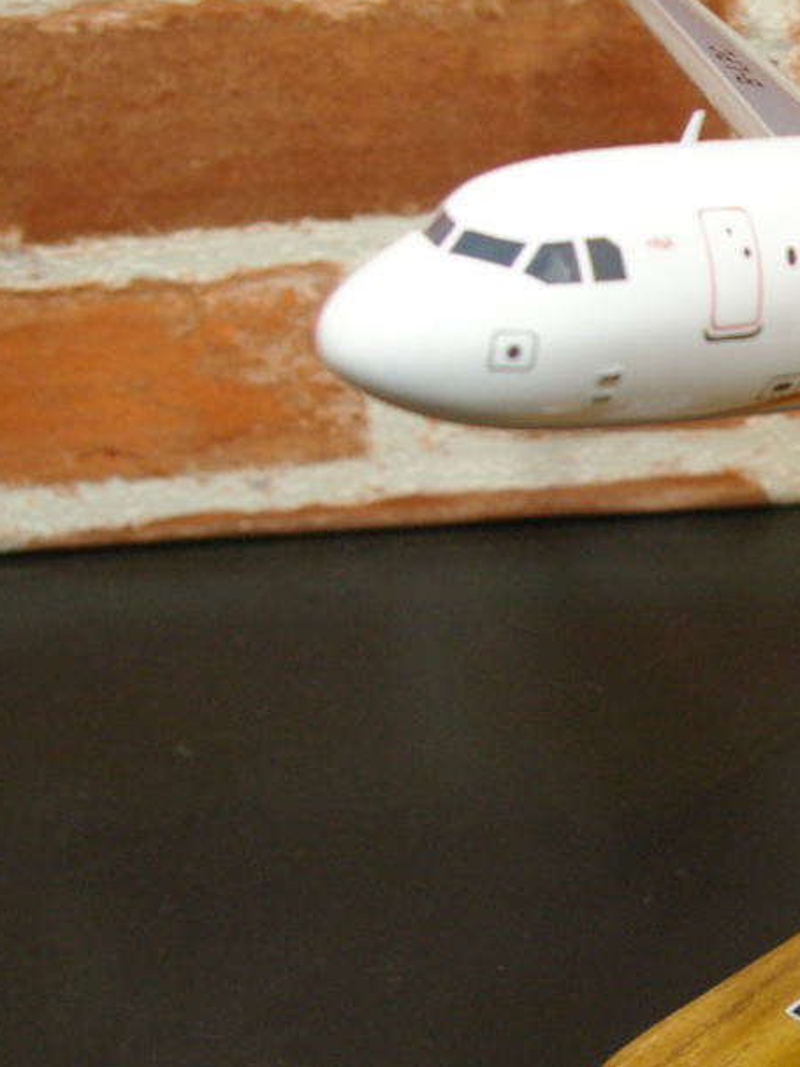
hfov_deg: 12.4
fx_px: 3490
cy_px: 543
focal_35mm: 113
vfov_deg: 17.4
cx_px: 1227
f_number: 5.6
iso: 800
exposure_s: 1/30
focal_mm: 31
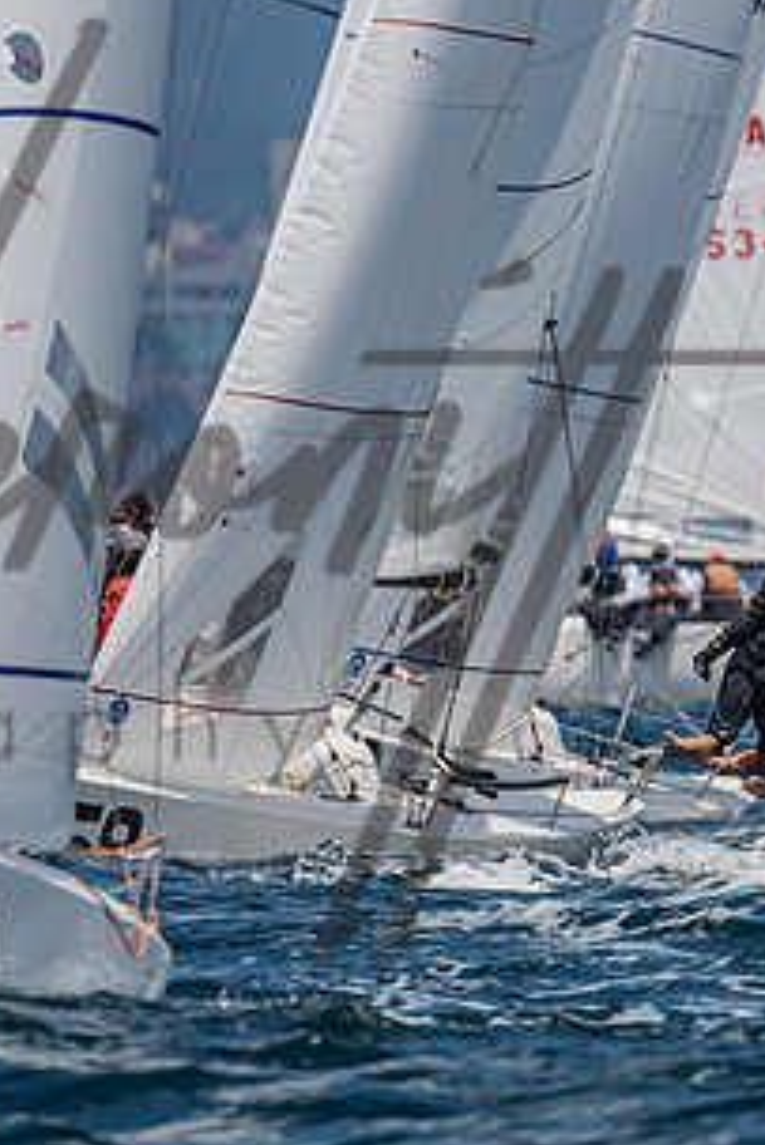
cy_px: 530
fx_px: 34097
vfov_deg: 1.9
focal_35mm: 1071
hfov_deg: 1.3
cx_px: 525
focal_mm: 400
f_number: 6.3
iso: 400
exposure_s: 1/2500
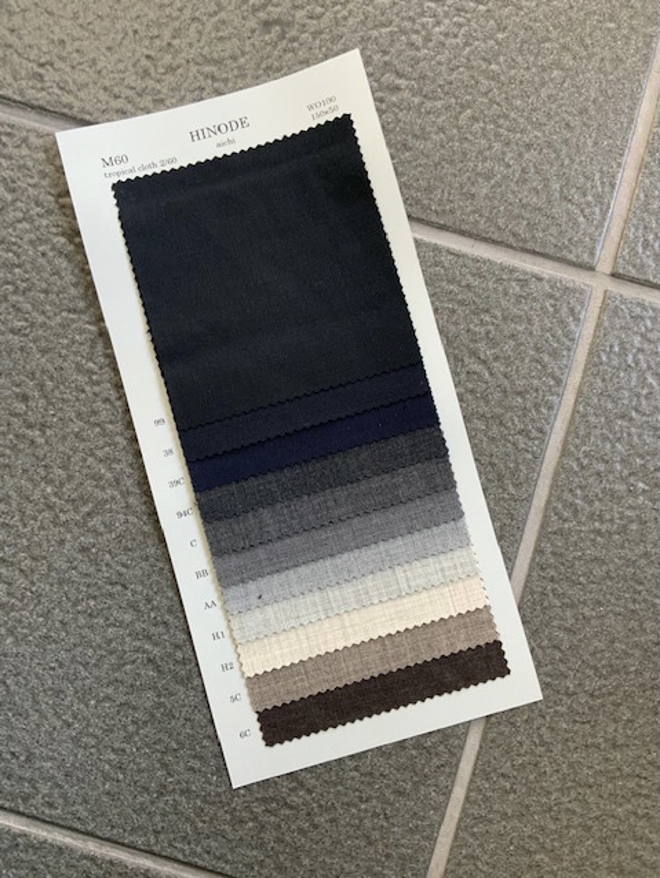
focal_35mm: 29
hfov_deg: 48.3
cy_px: 439
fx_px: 737
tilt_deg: -87.8
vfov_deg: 61.6
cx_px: 330
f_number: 1.8
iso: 160
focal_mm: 3
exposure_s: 1/60
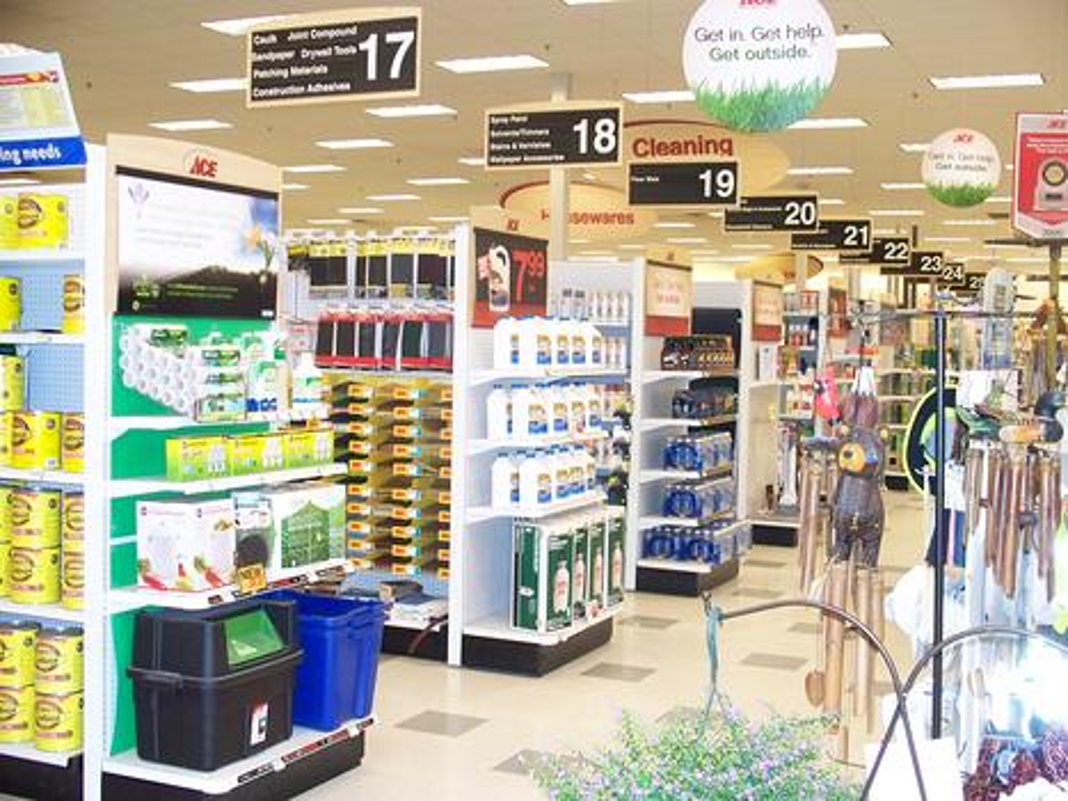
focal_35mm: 47
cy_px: 400
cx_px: 534
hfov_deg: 40.4
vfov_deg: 30.9
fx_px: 1450
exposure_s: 1/60
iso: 400
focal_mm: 9.86
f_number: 2.9
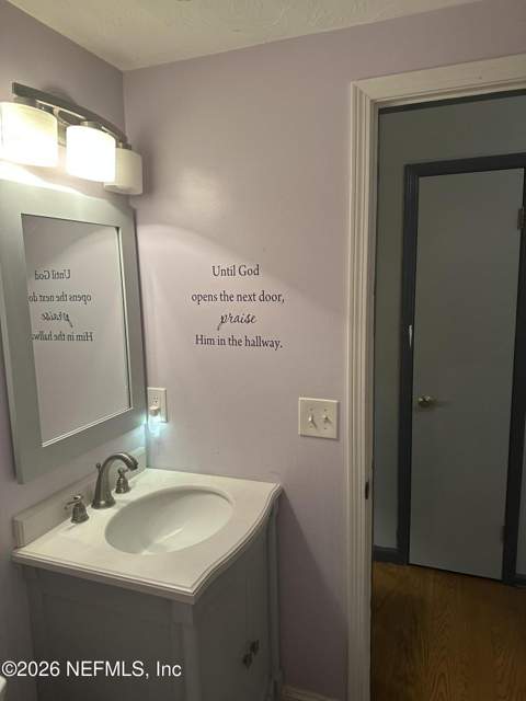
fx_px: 486
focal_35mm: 24
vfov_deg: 71.6
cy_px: 350
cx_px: 263
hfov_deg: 56.8
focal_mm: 6.86
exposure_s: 1/60
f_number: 1.78
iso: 200
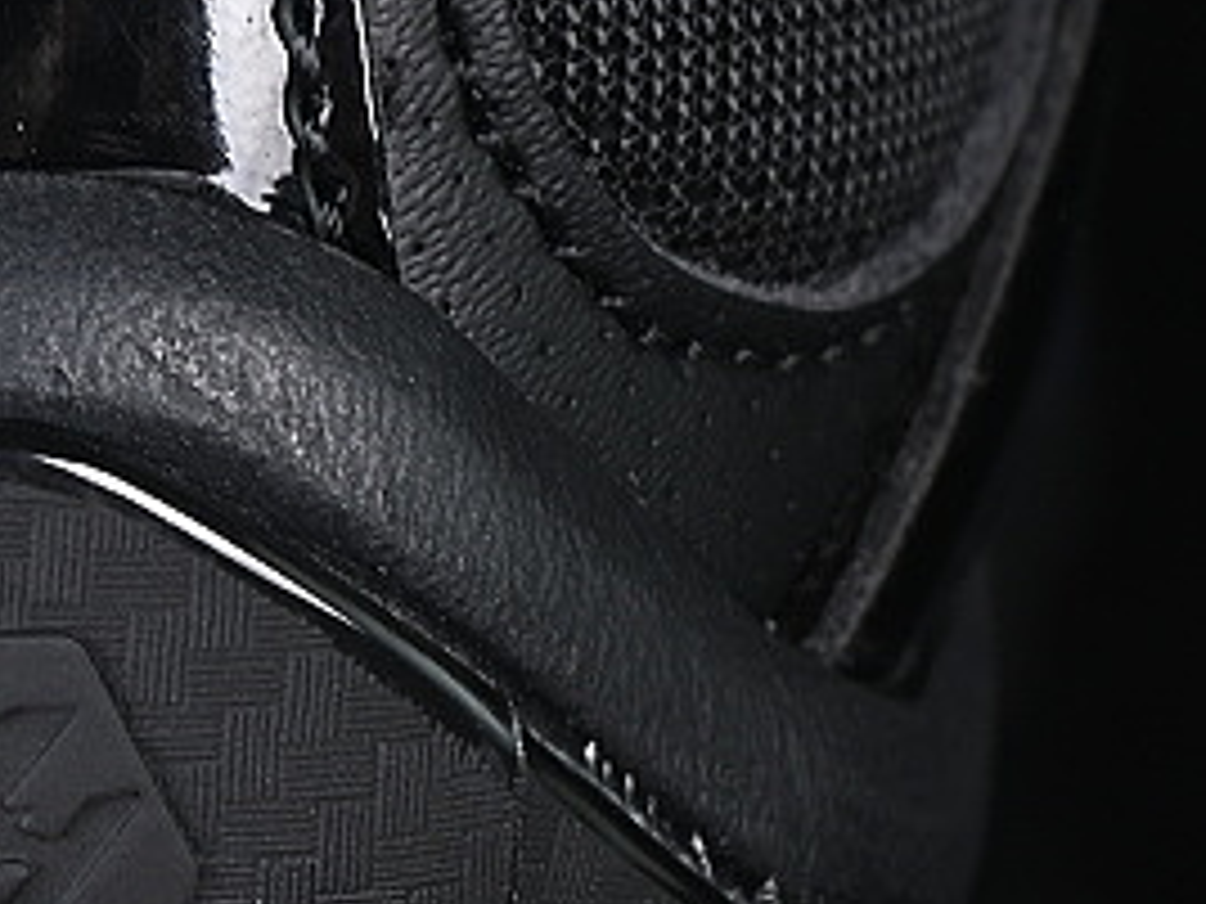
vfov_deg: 5.1
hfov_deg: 6.8
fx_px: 10138
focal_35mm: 291
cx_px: -94
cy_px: 184
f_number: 6.3
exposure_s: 1/50
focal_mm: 50
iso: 160
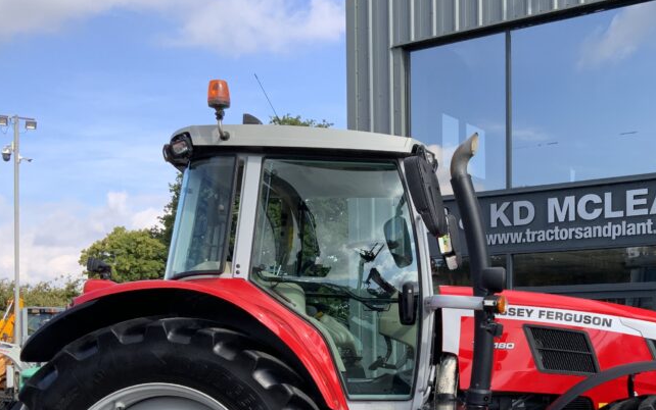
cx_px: 453
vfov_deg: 25.8
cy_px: 337
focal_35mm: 49
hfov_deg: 40.4
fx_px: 876
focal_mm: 3
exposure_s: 1/586
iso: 16
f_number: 1.8
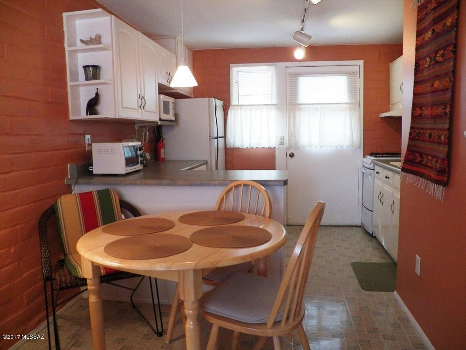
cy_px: 175
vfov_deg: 49.7
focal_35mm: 28
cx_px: 233
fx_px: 377
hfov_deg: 63.4
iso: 250
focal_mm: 4.9
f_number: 2.8
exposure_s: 1/30
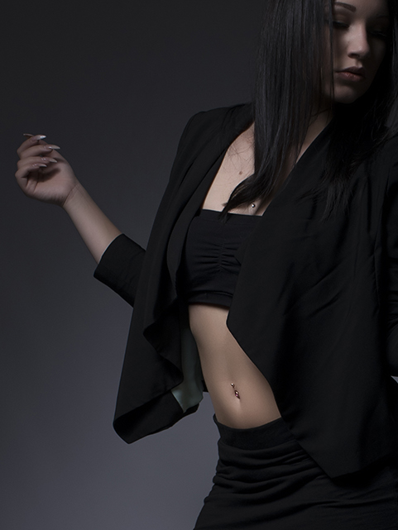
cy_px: 504
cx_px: 256
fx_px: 1655
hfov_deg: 13.7
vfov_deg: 17.8
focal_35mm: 108
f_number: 14
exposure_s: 1/200
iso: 100
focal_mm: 30
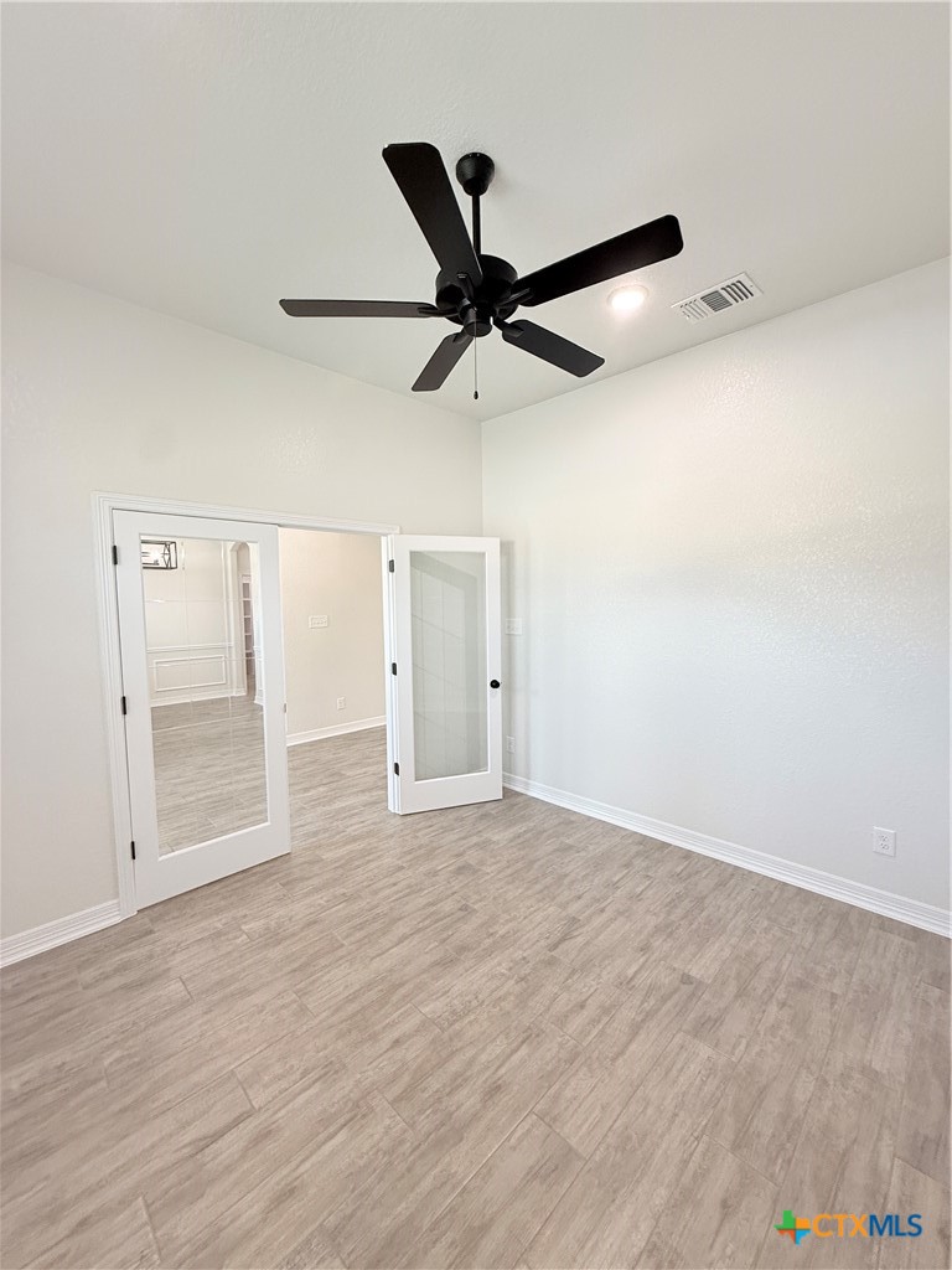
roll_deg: +0.2
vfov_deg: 102.1
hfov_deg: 85.7
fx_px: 513
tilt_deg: -4.7
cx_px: 476
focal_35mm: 14
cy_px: 635
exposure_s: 1/120
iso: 200
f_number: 2.2
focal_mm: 2.22
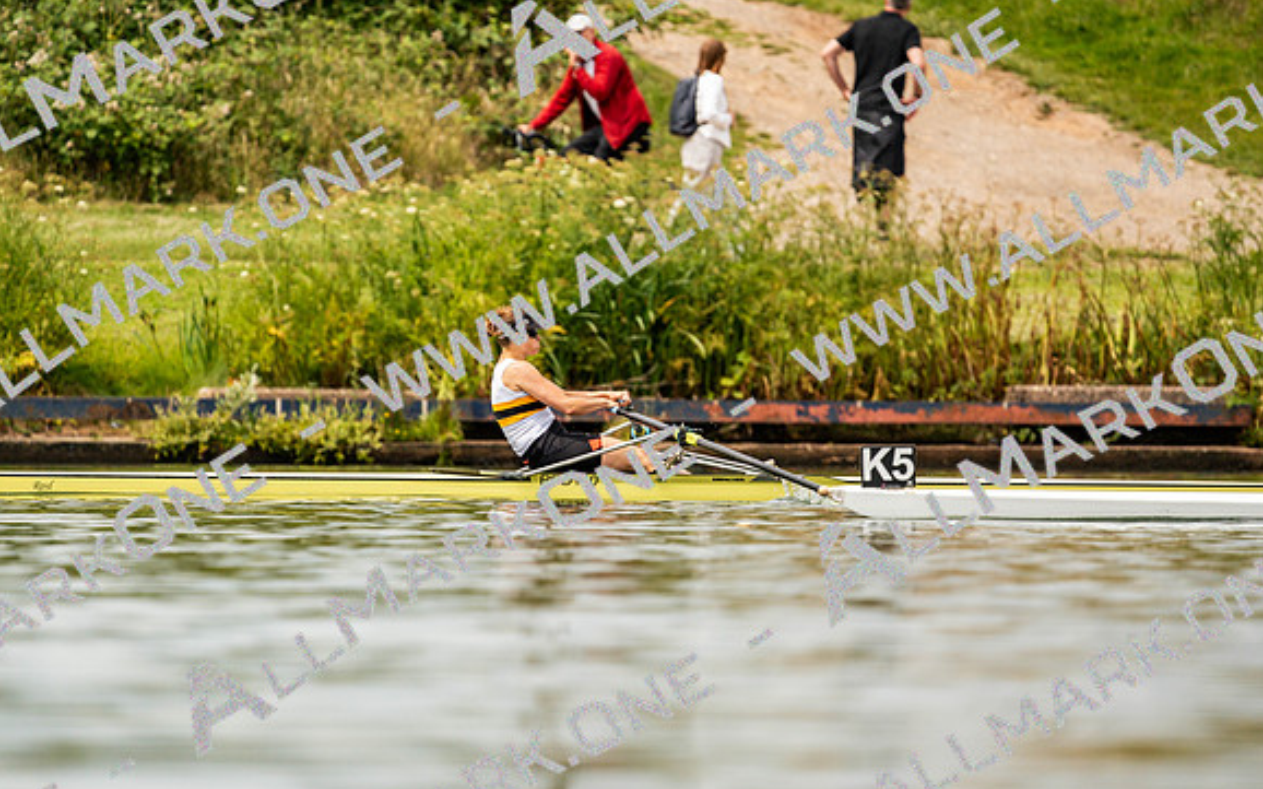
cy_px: 419
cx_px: 632
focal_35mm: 614
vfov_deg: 2.1
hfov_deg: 3.4
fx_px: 21130
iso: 250
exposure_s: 1/2000
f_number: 6.3
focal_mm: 600
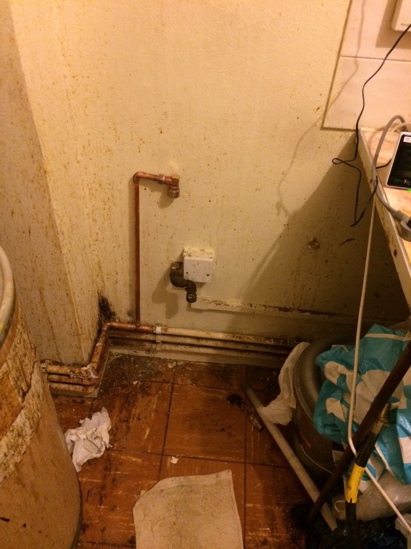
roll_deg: -4.5
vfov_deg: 61.7
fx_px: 459
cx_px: 206
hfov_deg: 48.2
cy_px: 274
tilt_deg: -43.0
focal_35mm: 29
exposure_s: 1/17
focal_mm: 4.15
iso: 400
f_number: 2.2
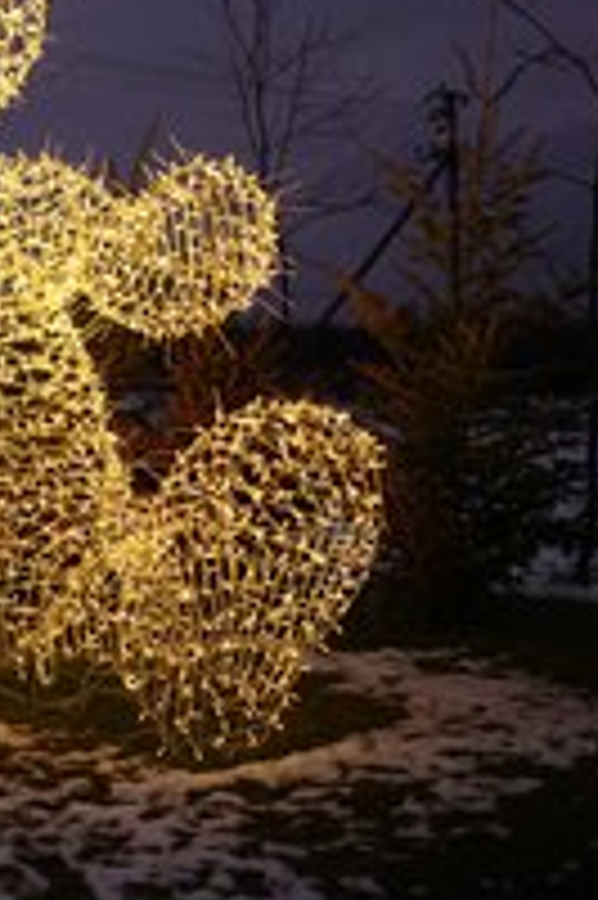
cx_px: -202
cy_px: 315
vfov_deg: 28.7
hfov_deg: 18.0
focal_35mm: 70
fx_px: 1747
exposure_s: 1/400
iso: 800
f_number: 1.4
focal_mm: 35
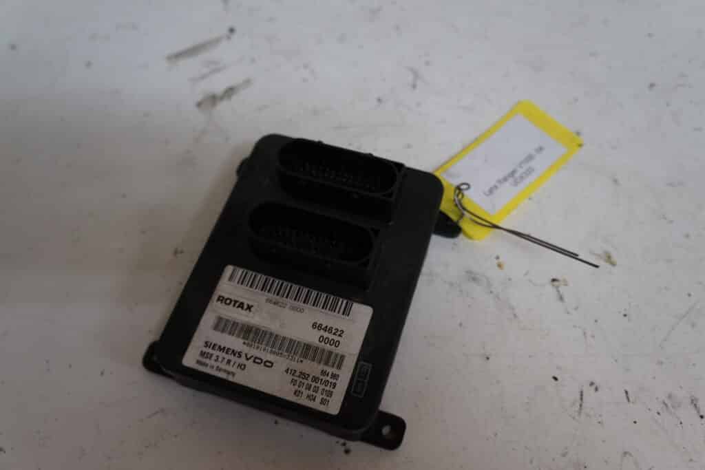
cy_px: 235
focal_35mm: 32
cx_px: 352
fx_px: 617
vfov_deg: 41.7
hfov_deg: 59.5
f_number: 4
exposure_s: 1/60
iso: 640
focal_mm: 21
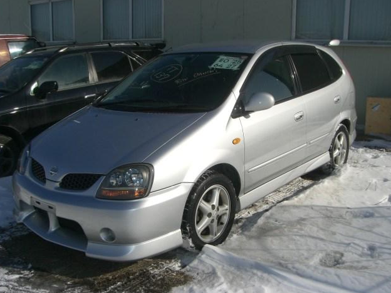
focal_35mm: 39
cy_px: 146
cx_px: 193
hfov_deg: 47.9
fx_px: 441
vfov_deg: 36.8
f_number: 4.3
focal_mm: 6.2
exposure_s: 1/1250
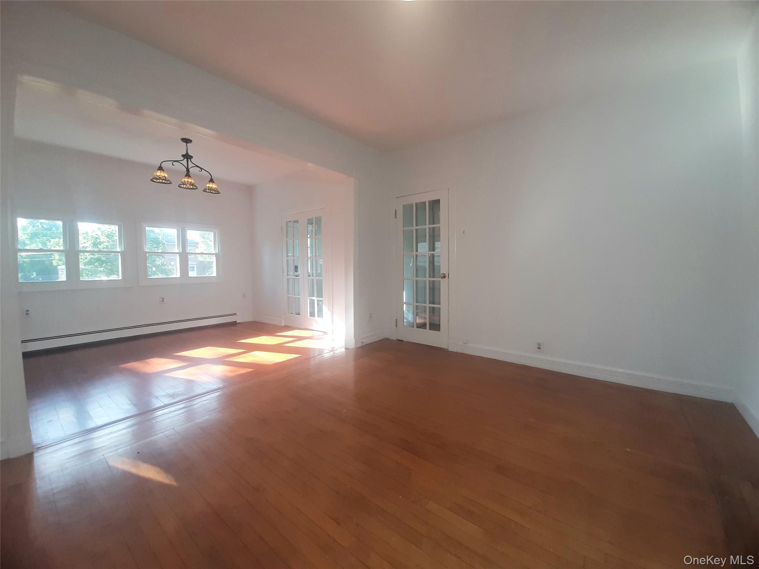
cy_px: 284
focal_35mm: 13
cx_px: 380
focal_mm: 1.42
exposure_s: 1/120
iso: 64
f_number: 2.2
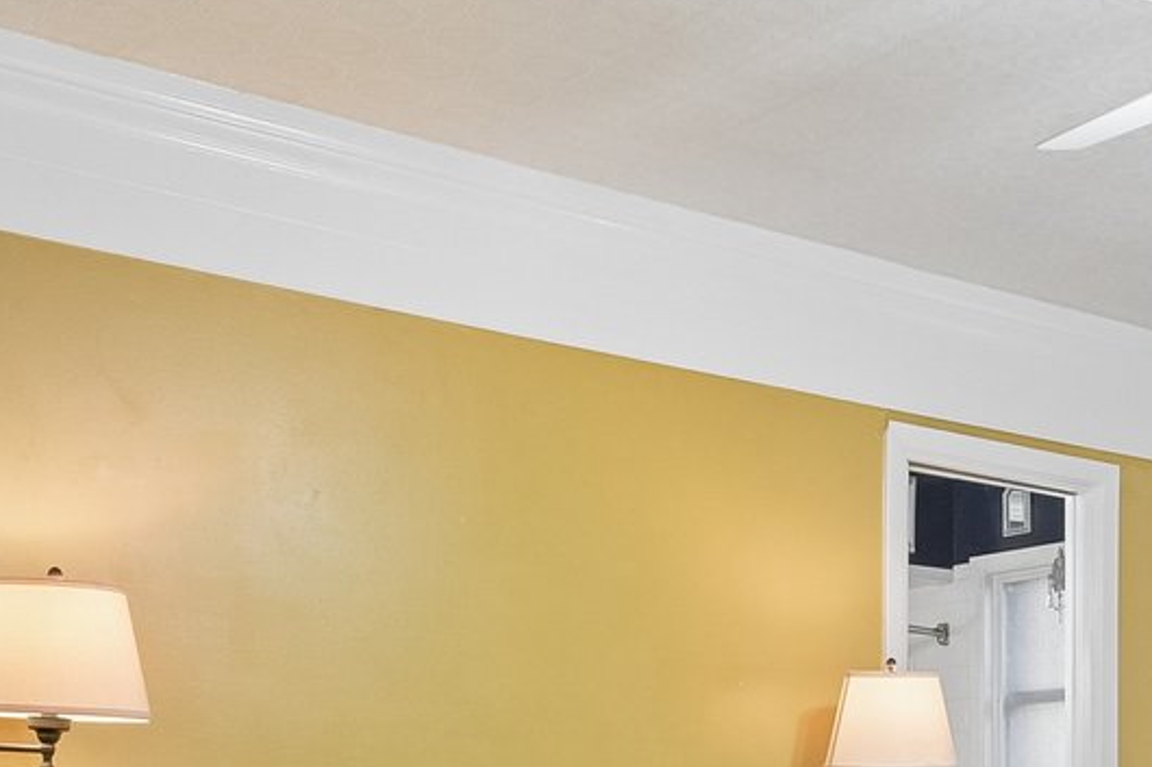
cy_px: 792
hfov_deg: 32.8
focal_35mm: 58
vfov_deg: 22.4
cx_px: 1035
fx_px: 1855
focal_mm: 10
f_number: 8
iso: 400
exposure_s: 1/6
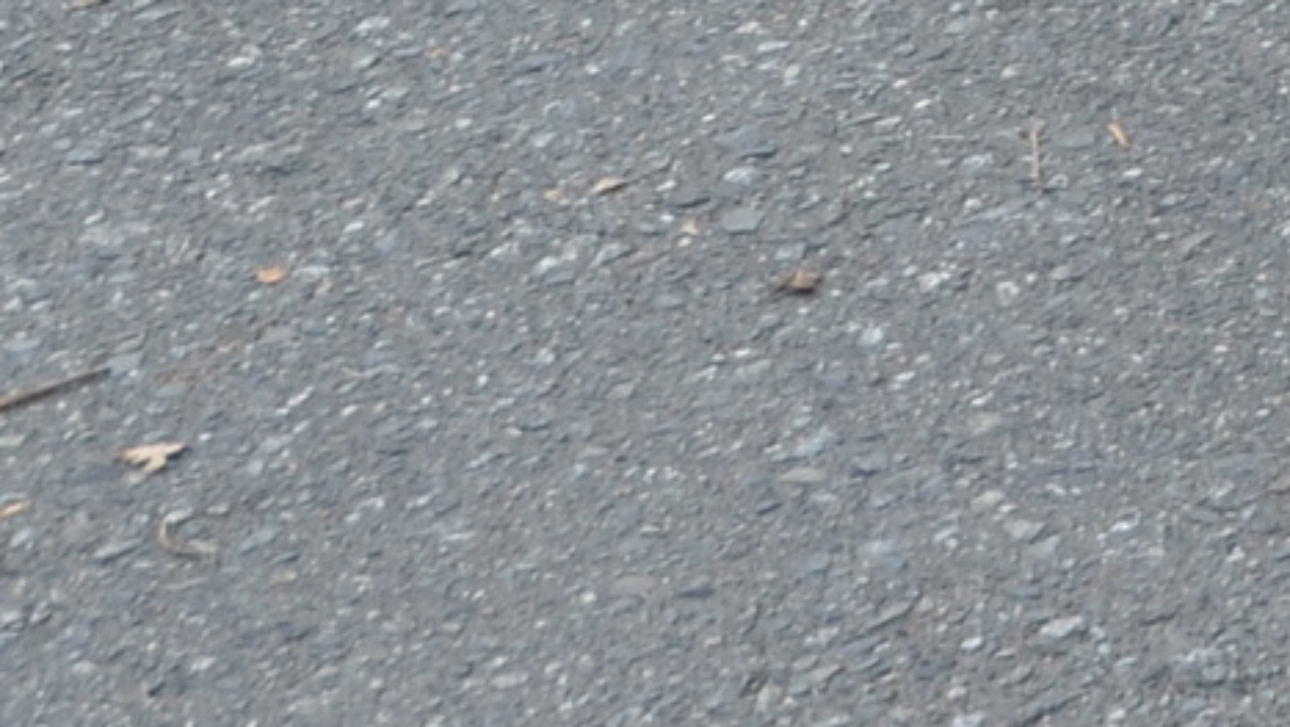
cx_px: 3214
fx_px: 8246
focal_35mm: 241
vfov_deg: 4.7
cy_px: -2007
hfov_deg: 8.2
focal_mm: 22
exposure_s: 1/160
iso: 200
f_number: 6.3
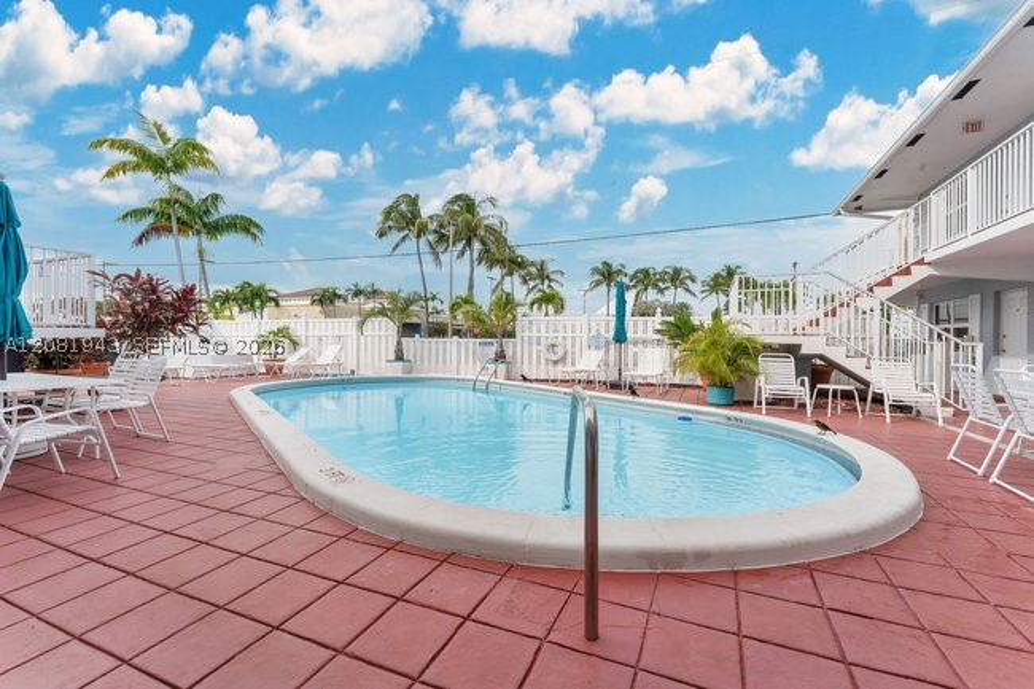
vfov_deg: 81.2
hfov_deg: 104.3
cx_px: 517
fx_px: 402
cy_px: 344
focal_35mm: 14
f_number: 10
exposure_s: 1/160
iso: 100
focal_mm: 14
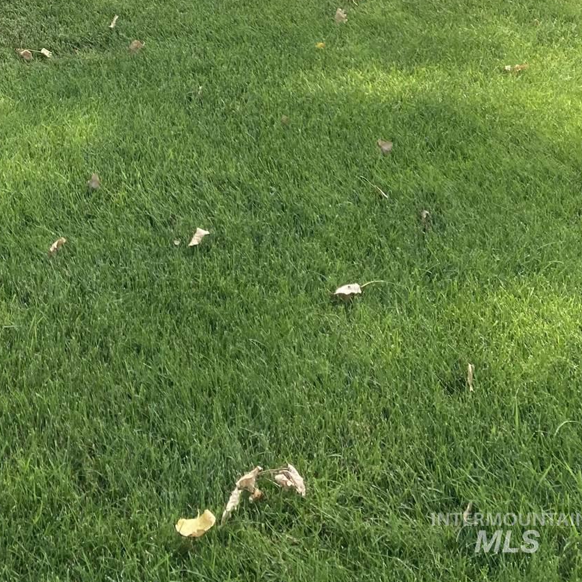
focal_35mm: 68
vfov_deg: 22.3
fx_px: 1293
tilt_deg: -5.7
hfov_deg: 24.2
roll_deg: +0.1
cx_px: -8
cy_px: -207
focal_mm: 3.99
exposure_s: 1/1312
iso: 20
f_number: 1.8
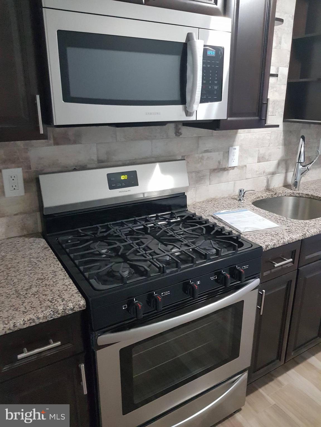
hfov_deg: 53.1
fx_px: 321
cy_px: 214
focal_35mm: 26
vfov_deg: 67.3
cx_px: 160
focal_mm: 4.2
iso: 640
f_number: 1.7
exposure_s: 1/60
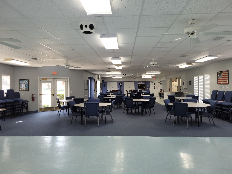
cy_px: 87
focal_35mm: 26
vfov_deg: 53.1
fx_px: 174
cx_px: 116
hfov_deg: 67.3
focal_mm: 5.4
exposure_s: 1/120
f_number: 1.8
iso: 80
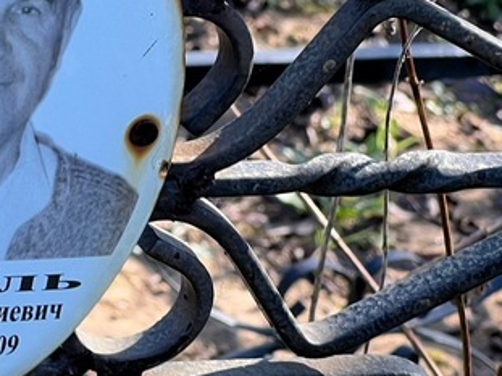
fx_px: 2870
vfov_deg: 7.5
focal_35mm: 198
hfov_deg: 9.8
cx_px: -105
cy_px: 118
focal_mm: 9
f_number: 2.8
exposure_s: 1/122
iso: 32
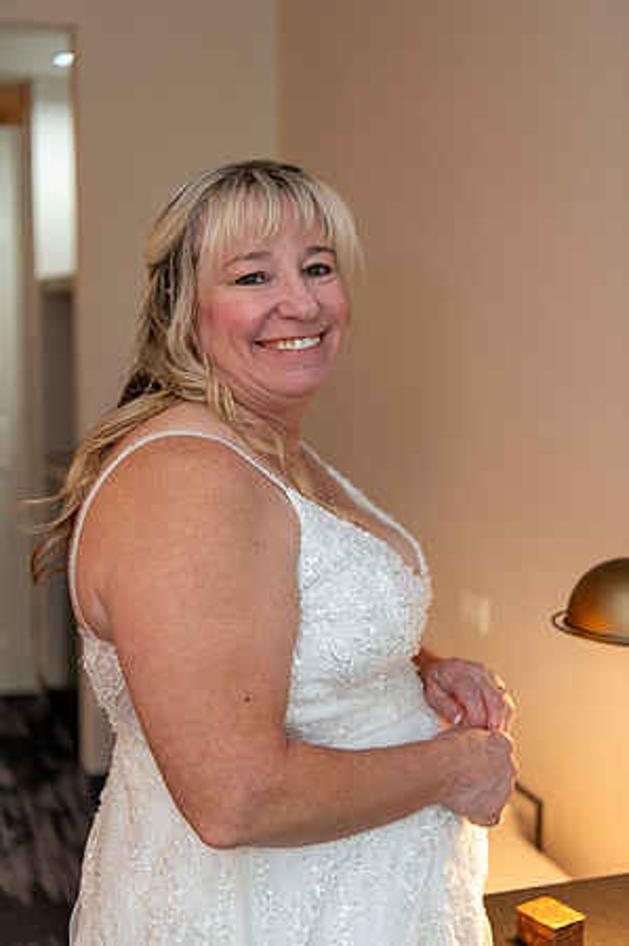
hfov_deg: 26.9
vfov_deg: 39.6
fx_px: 1313
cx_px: 314
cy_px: 473
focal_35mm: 50
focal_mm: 50
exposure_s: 1/125
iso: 1100
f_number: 2.8
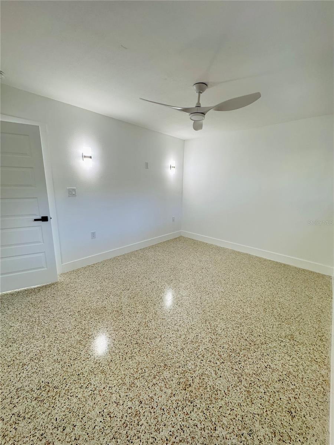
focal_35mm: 14
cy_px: 222
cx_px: 167
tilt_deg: -12.5
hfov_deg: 85.7
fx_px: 180
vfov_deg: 102.1
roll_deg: -1.6
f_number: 2.2
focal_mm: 2.22
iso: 250
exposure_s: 1/60
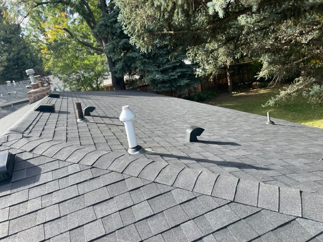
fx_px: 243
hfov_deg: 67.3
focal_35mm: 26
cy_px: 121
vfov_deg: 53.1
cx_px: 162
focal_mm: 4.2
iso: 32
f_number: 1.6
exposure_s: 1/496
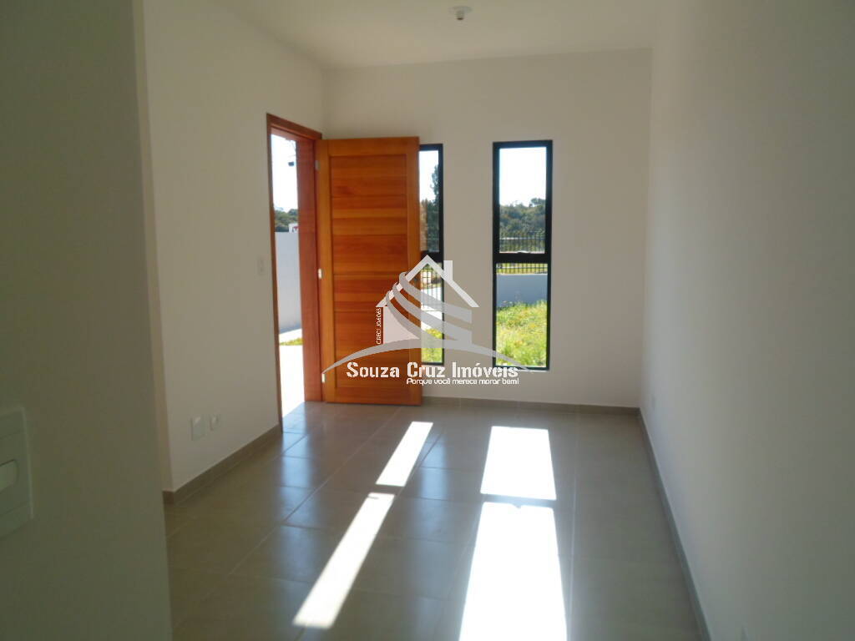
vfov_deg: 54.9
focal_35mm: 25
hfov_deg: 69.4
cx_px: 428
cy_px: 320
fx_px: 617
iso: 80
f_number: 2.5
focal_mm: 4.5
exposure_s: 1/750
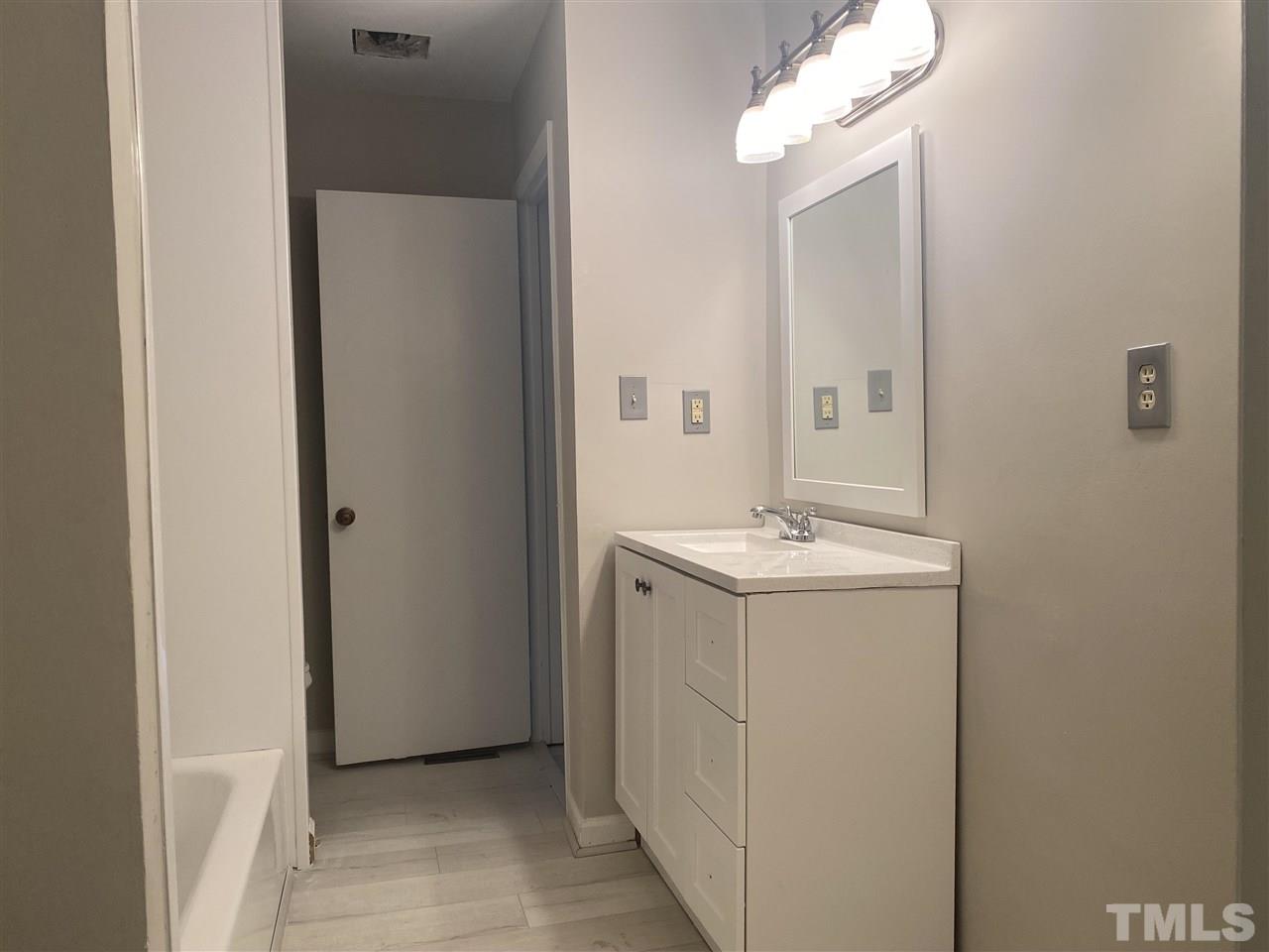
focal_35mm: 26
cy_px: 476
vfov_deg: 53.1
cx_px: 634
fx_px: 953
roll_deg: +0.9
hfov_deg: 67.3
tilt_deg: -3.2
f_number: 1.8
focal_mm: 4.25
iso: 100
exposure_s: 1/120
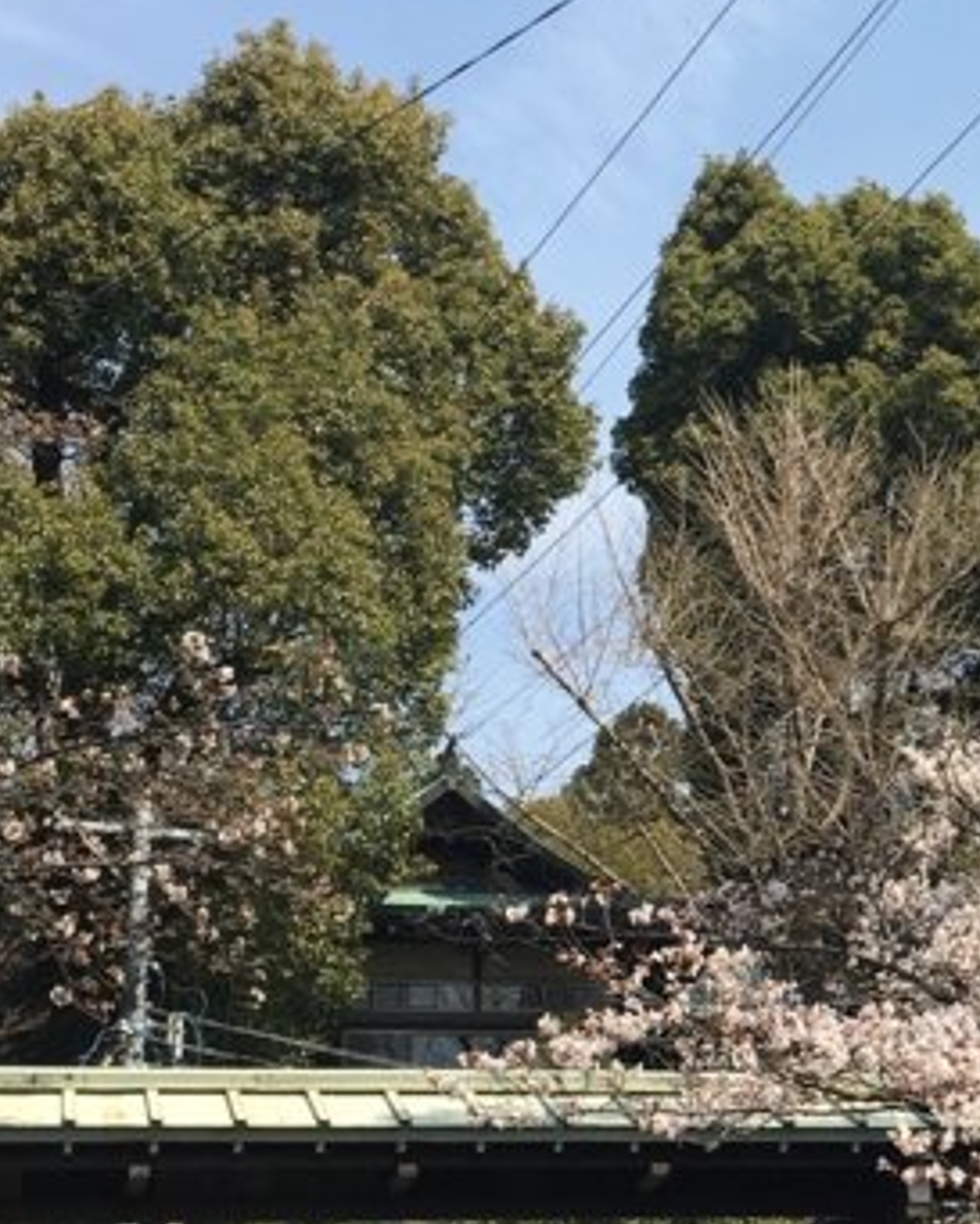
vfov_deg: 22.5
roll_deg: +3.9
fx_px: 3080
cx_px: 1113
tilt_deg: +21.5
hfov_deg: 17.4
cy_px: 578
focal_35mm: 85
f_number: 2.2
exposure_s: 1/1570
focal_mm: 4.15
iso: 25
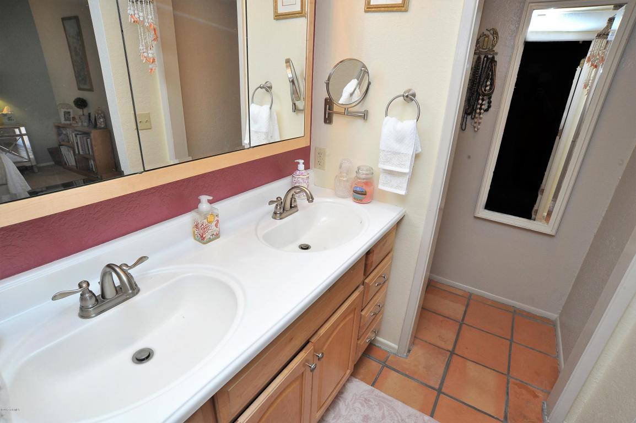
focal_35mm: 18
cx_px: 318
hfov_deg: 90.0
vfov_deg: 67.3
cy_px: 212
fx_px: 318
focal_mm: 18
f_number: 14
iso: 1000
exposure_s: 1/30
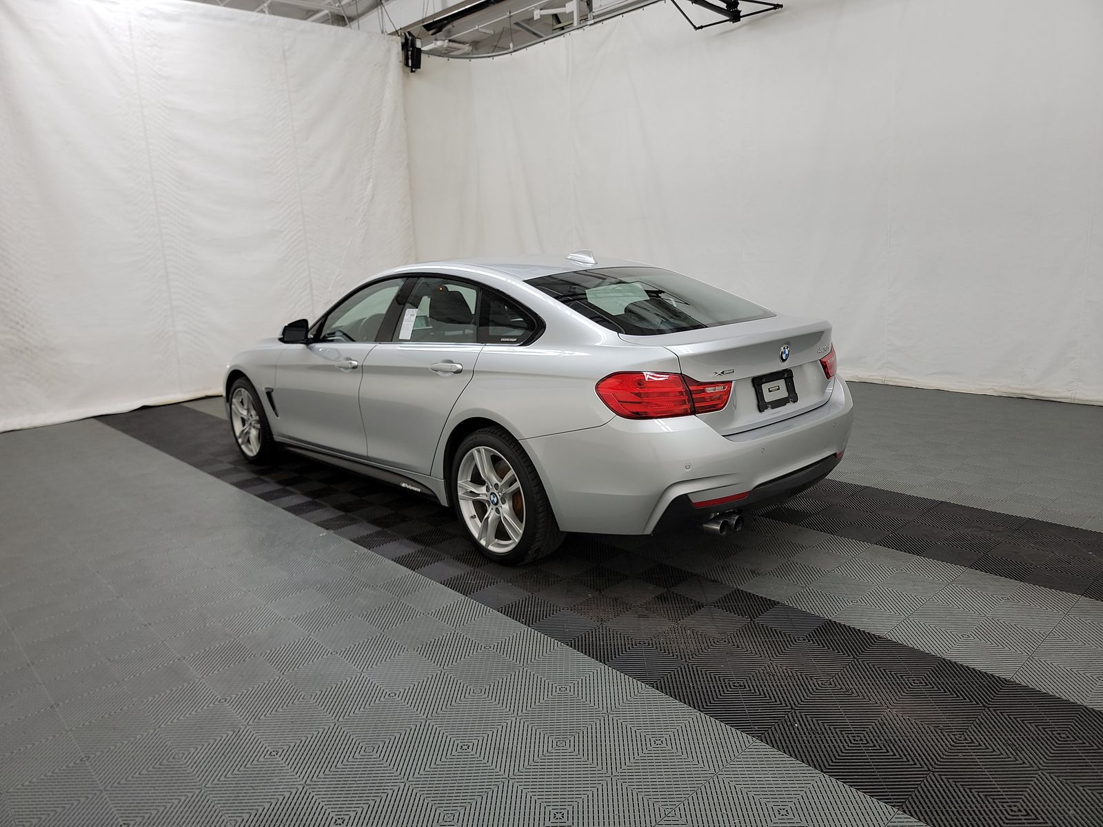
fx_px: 765
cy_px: 414
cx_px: 552
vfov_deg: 56.8
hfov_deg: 71.6
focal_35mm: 24
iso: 158
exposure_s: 1/59
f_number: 1.8
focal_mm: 6.7
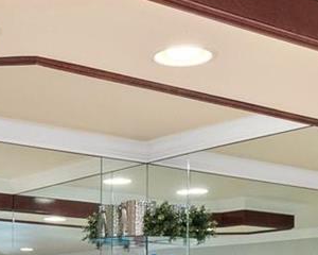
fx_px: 753
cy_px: 396
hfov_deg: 23.4
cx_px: 54
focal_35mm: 80
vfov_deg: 17.1
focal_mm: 8
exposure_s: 1/1.67
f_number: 8
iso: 400
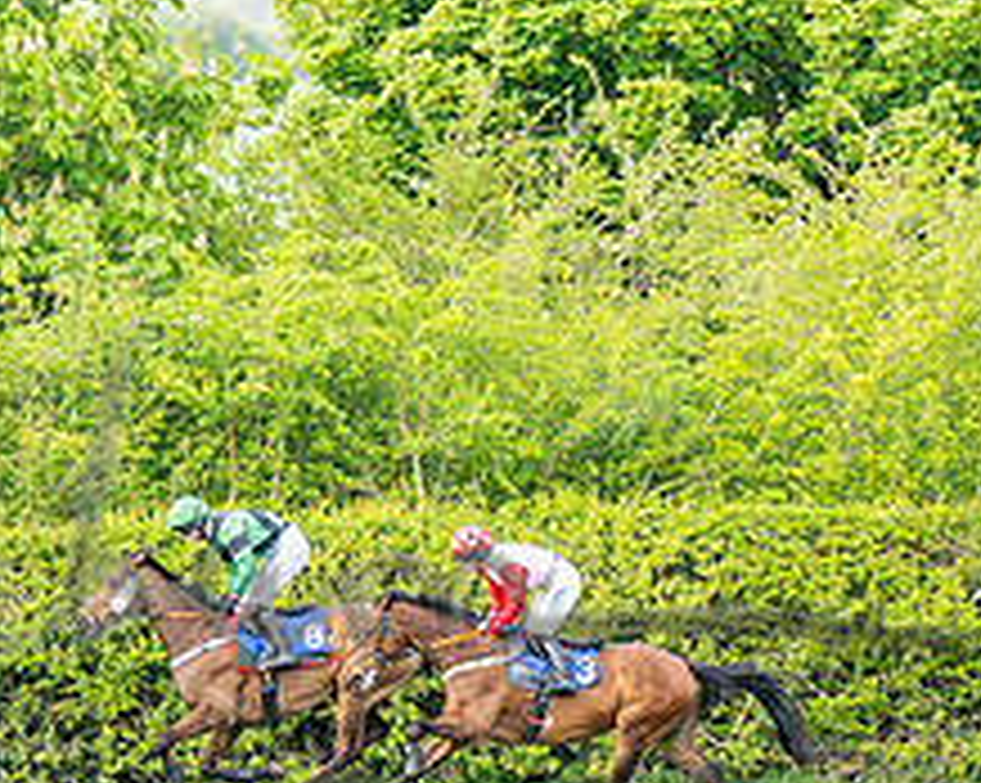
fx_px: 36405
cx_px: 477
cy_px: 350
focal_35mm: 1255
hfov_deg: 1.5
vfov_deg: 1.2
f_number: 4
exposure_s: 1/2000
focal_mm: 200
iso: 400
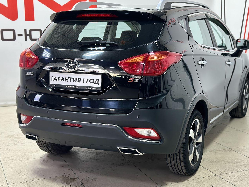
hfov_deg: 35.5
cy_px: 95
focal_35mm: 54
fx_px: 388
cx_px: 138
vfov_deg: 27.0
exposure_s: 1/50
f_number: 1.78
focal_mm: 6.86
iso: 125
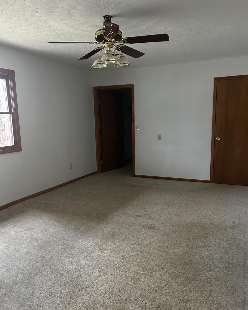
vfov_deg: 62.2
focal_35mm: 28
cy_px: 162
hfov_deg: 51.5
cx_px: 124
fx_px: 257
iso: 640
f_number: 1.5
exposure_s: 1/40
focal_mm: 5.7
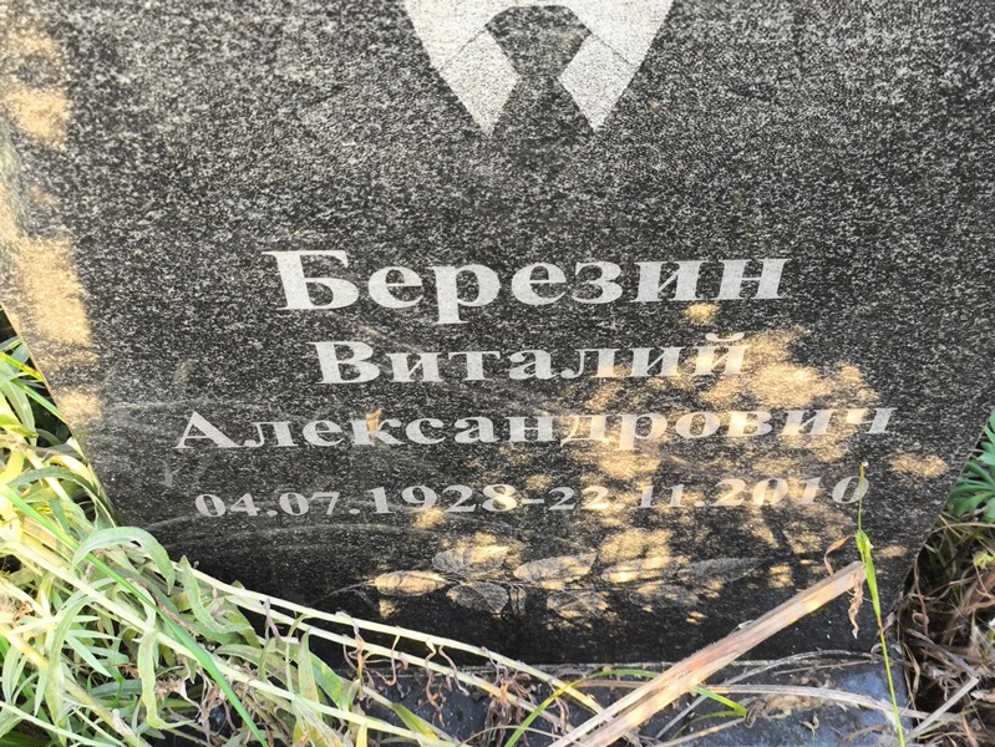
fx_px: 1438
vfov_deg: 29.1
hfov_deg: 38.2
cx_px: 498
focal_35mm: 50
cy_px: 374
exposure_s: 1/50
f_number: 1.7
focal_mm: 4.71
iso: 80
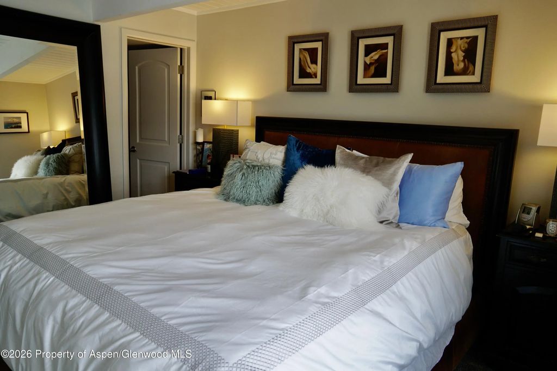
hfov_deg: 67.4
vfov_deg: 47.9
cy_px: 186
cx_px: 278
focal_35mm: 27
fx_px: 418
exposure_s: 1/60
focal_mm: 18
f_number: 4
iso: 200
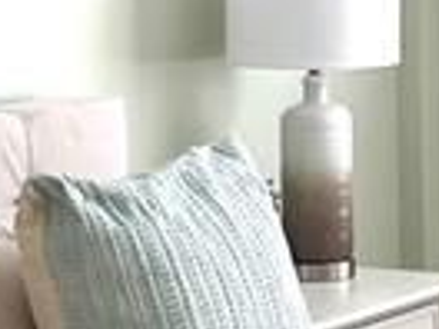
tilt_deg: -0.2
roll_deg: +0.1
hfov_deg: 9.8
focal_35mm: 202
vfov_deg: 7.2
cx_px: 379
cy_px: -146
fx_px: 2562
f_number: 1.5
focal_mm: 5.7
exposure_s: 1/167
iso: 50
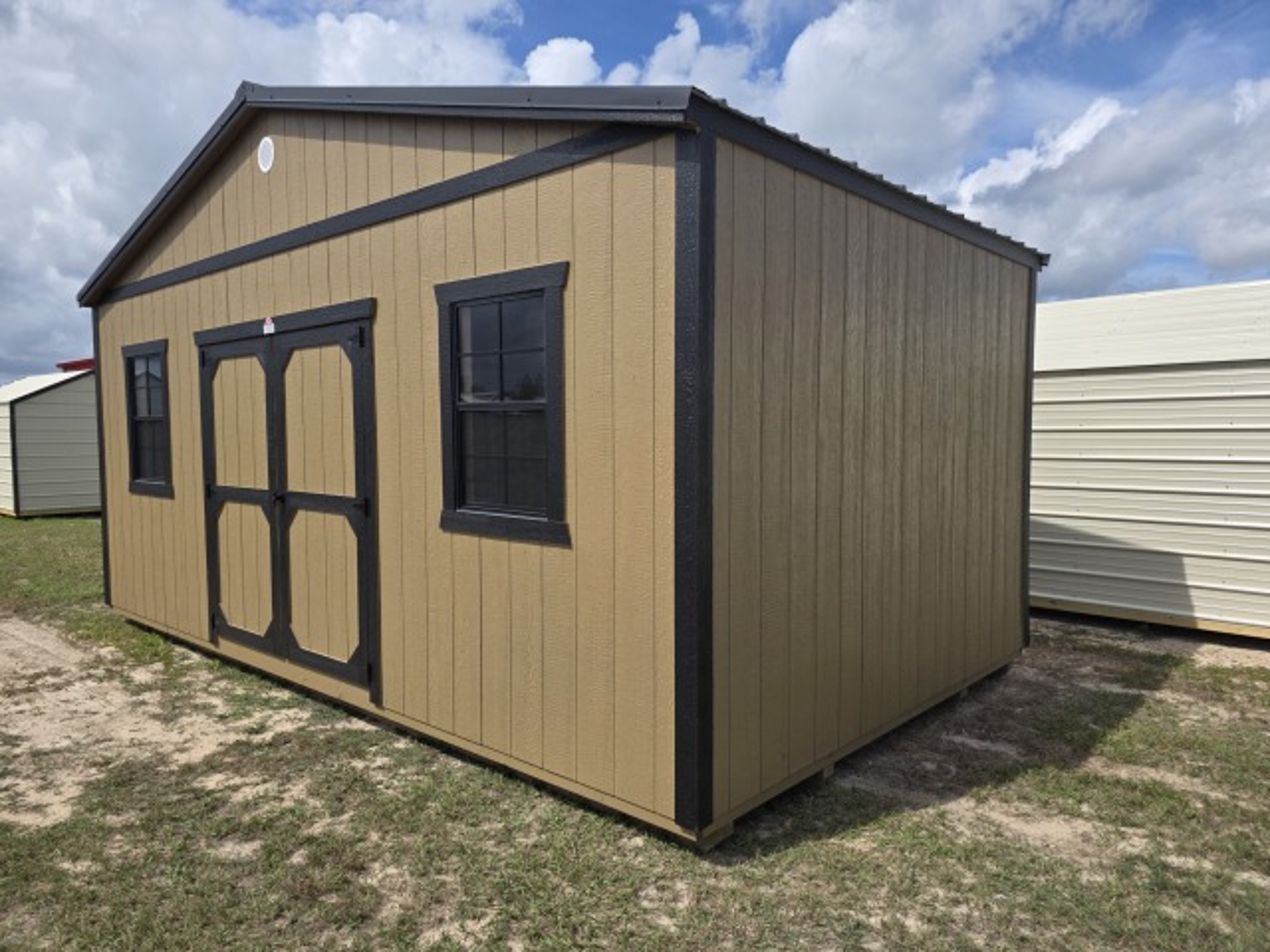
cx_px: 635
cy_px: 476
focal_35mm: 23
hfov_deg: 73.9
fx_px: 844
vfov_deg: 58.9
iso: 80
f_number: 1.7
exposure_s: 1/7333
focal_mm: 6.3
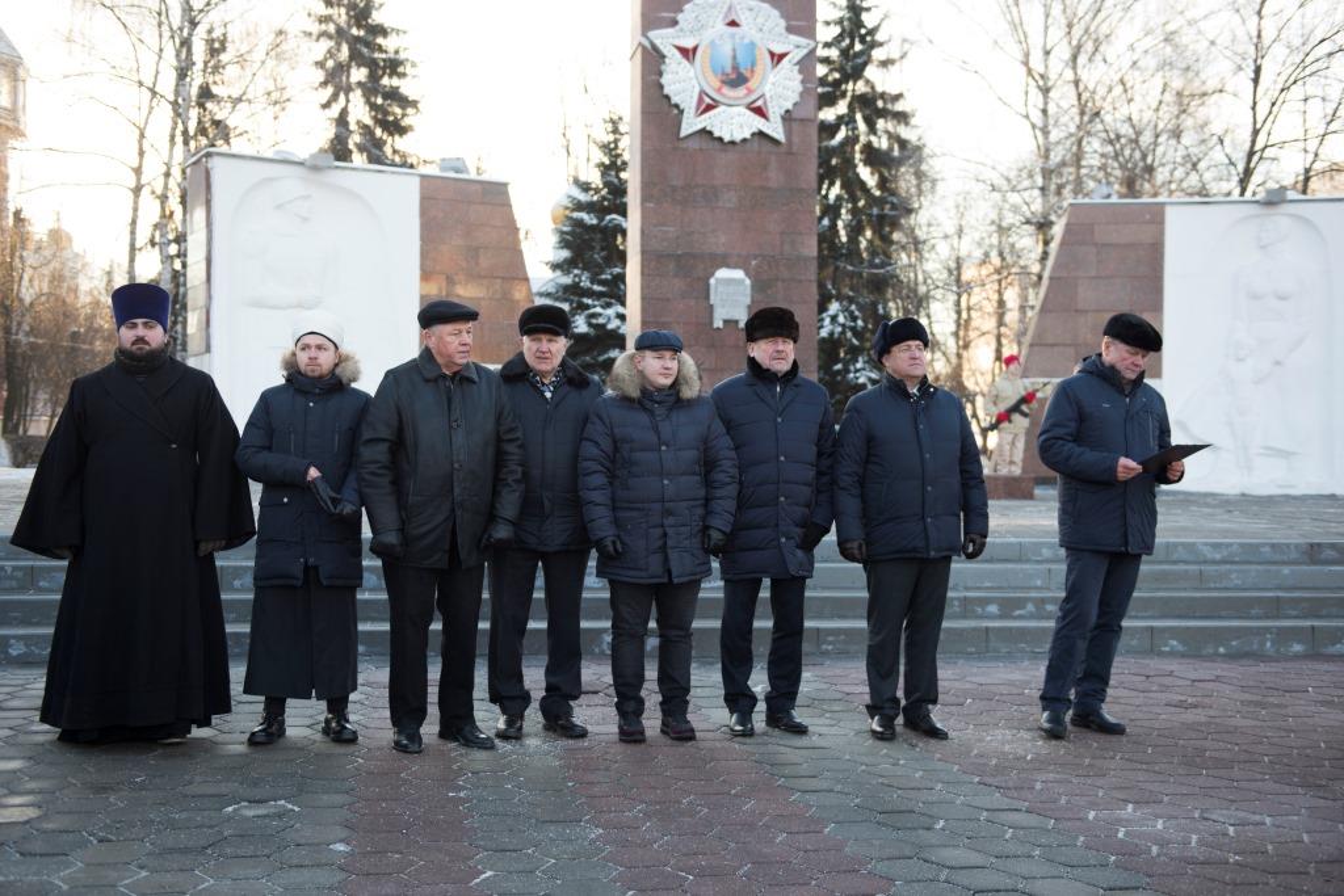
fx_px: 1568
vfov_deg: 31.9
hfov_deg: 46.4
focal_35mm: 42
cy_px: 448
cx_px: 672
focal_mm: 42
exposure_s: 1/320
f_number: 3.2
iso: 250
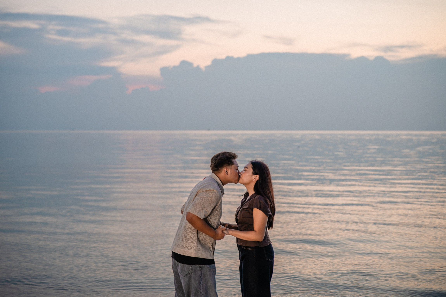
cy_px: 148
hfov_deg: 38.5
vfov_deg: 26.2
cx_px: 219
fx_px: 639
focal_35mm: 52
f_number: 2.5
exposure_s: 1/200
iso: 1000
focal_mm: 50
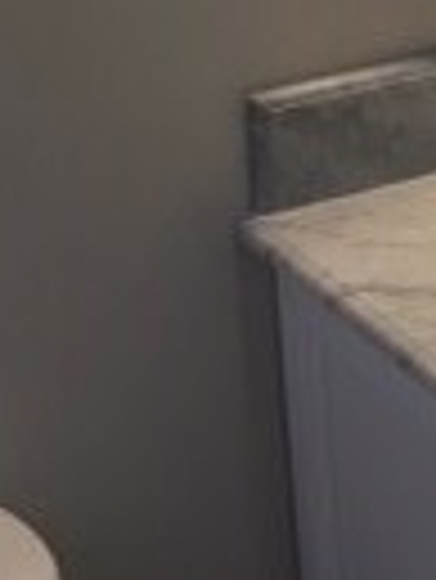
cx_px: 805
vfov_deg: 13.8
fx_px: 2330
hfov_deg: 10.1
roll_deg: +2.0
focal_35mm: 139
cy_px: -81
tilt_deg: -15.1
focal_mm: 3.99
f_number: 1.8
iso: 32
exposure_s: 1/60
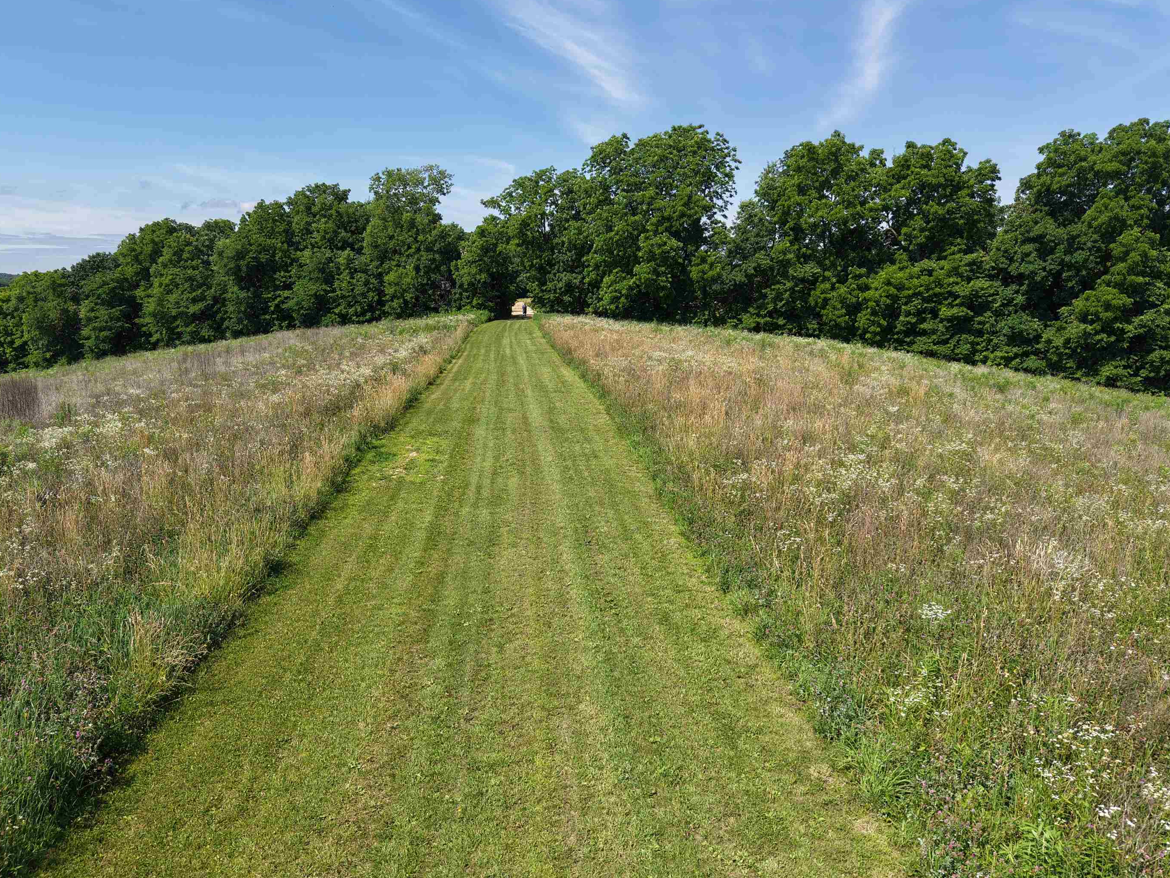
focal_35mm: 27
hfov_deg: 65.2
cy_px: 447
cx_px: 543
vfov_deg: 51.3
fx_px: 913
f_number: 1.8
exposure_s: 1/2500
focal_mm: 8.67
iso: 100
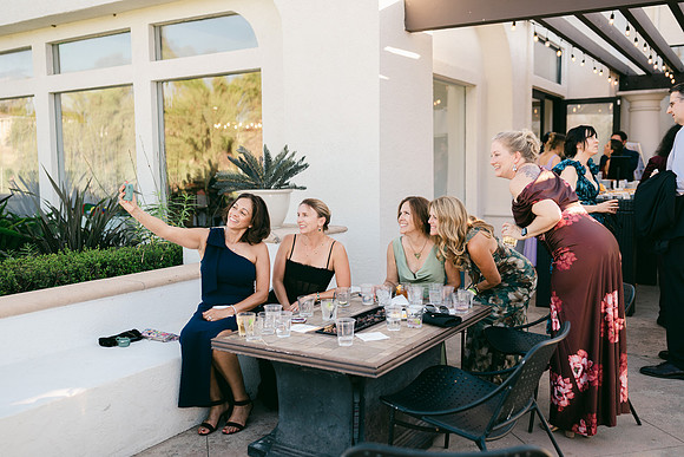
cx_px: 342
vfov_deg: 37.4
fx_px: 674
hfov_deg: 53.8
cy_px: 228
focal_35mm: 35
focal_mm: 35
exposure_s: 1/250
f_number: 2
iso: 64
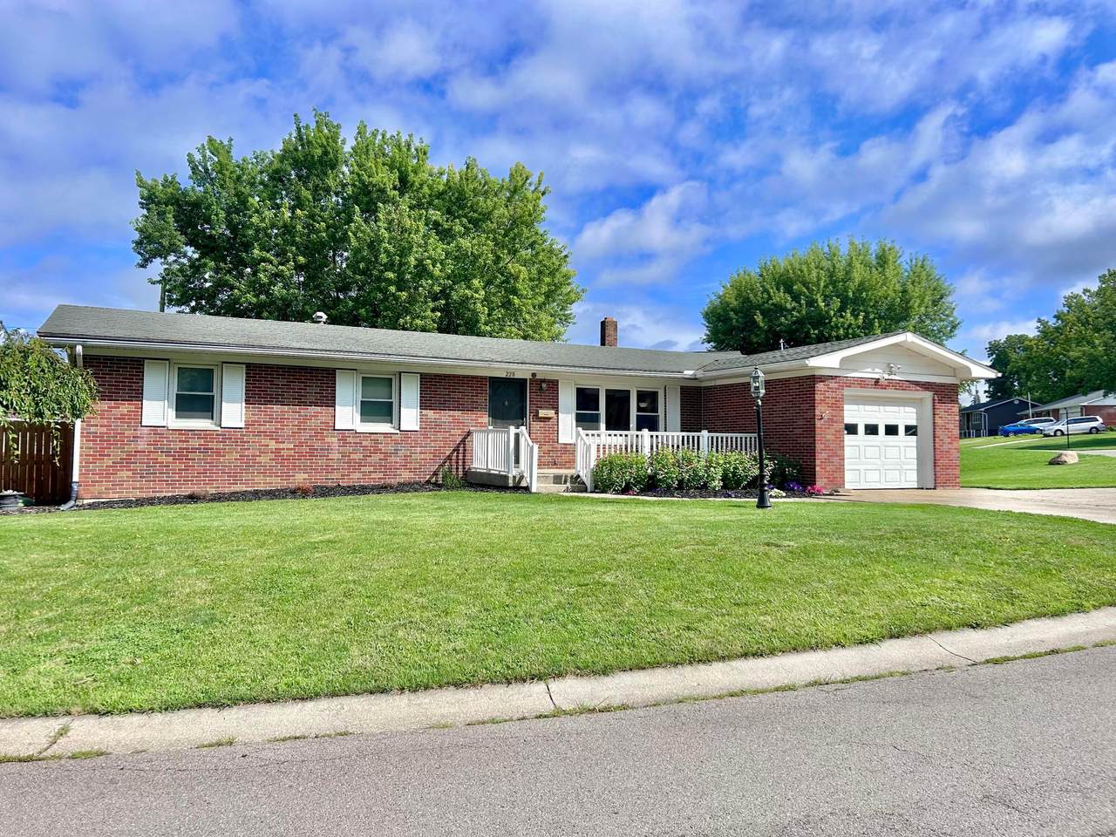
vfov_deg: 53.1
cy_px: 418
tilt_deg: +3.2
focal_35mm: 26
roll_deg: -0.4
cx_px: 558
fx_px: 838
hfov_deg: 67.3
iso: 50
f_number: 1.5
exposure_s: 1/4630
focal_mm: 5.7
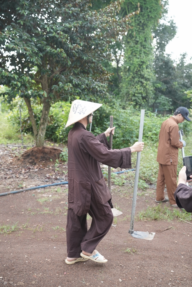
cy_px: 144
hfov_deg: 37.9
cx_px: 96
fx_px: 280
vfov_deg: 54.4
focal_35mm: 35
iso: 640
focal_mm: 35
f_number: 3.2
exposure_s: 1/500
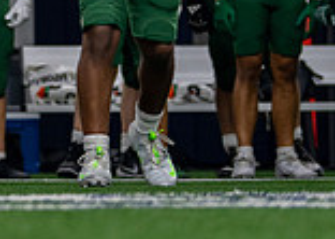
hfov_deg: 5.9
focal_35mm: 339
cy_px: -228
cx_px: -210
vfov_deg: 4.2
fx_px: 3221
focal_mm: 70
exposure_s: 1/500
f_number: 2.8
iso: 500
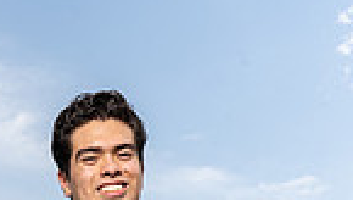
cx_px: 75
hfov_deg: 20.3
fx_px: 975
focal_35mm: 104
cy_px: 515
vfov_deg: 9.9
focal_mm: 32
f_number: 11
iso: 100
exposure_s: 1/250
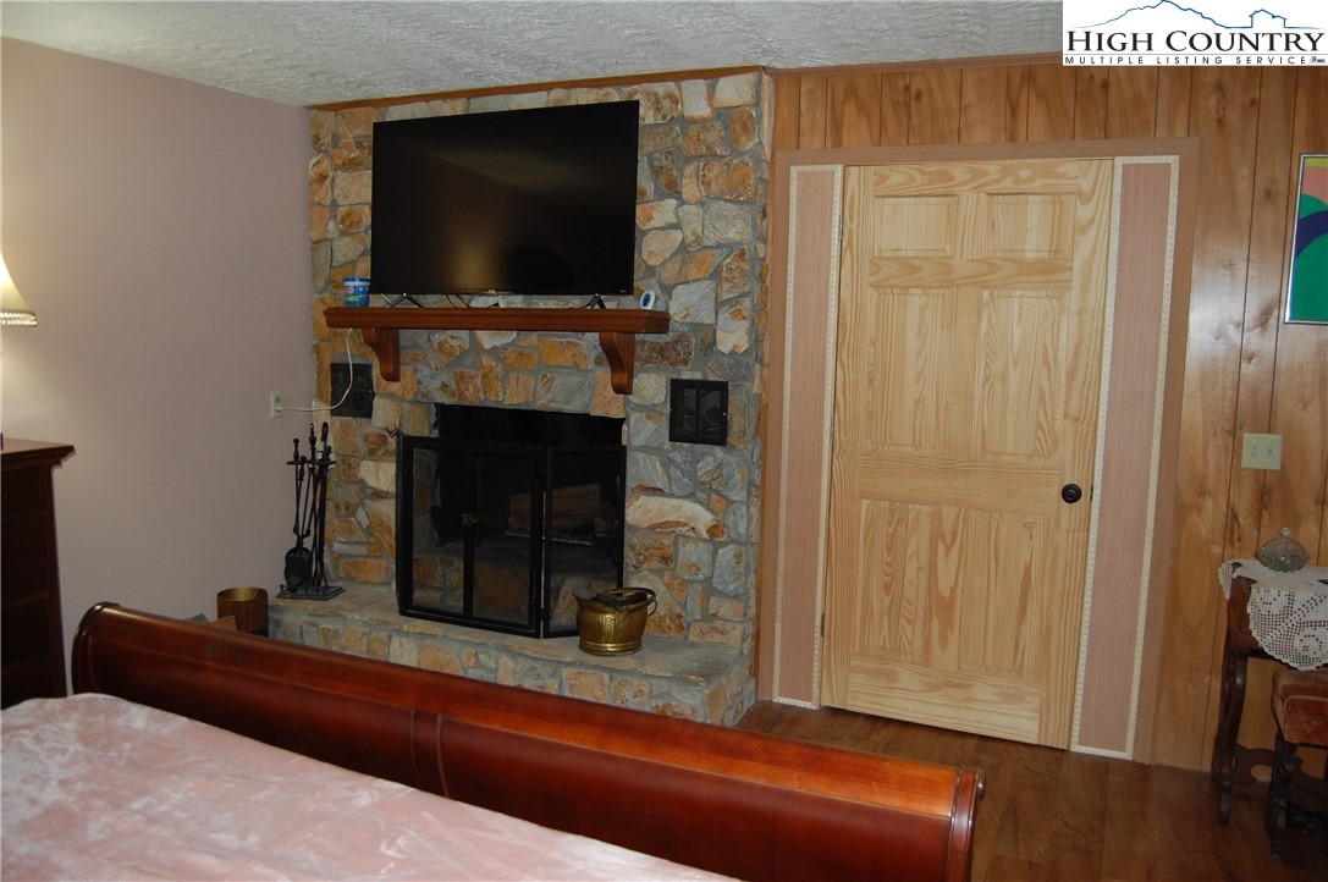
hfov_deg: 67.4
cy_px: 441
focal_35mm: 27
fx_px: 995
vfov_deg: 47.8
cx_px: 664
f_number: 3.5
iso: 400
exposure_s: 1/60
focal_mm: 18
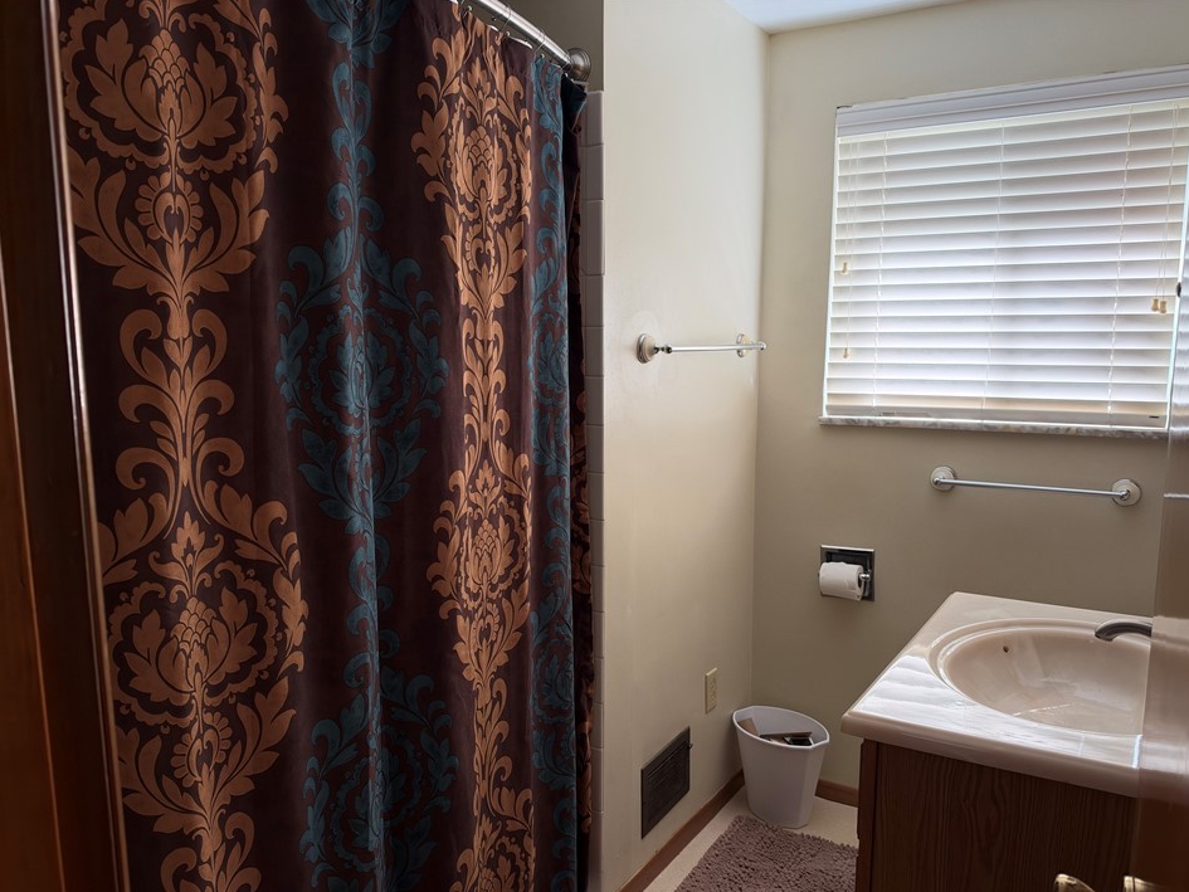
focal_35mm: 26
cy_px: 478
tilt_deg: -8.6
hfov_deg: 67.3
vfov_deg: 53.0
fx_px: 893
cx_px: 581
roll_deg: +0.2
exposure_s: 1/121
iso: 320
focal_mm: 6.93
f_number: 1.8
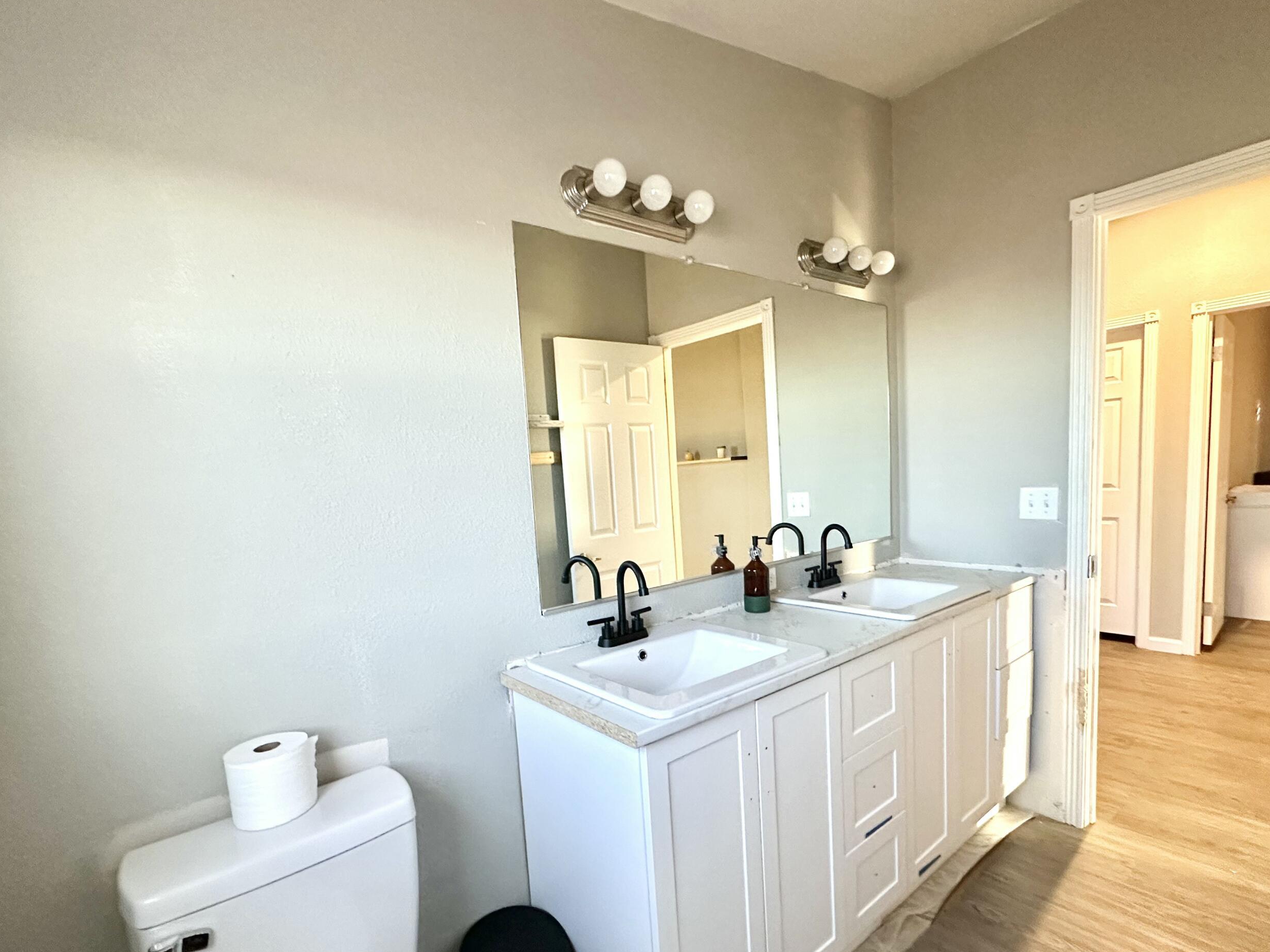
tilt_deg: -6.4
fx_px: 624
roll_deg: +3.3
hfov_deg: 90.9
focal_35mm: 17
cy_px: 542
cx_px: 595
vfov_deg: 74.3
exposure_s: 1/60
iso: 500
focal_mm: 2.22
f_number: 2.2
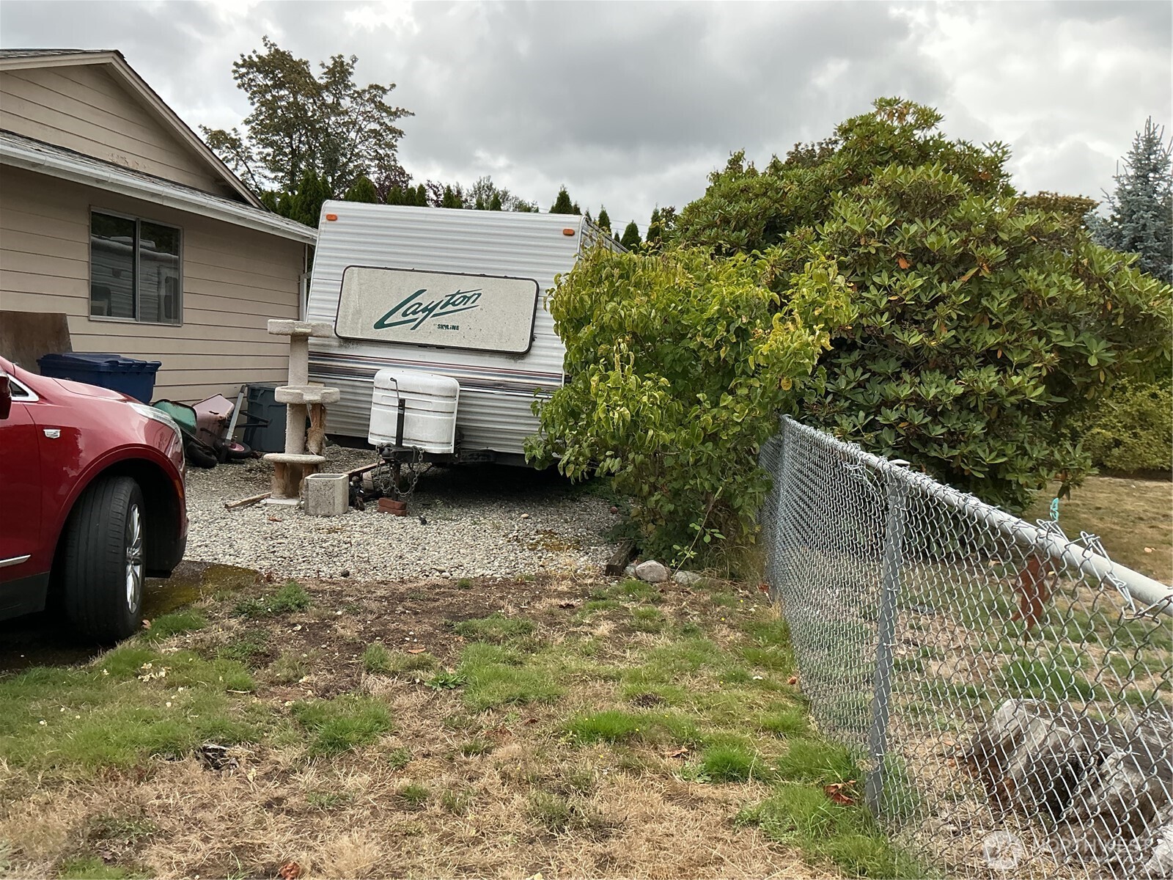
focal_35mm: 29
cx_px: 586
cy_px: 440
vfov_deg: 48.2
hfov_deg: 61.7
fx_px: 983
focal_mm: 3
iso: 25
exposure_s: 1/375
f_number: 1.8
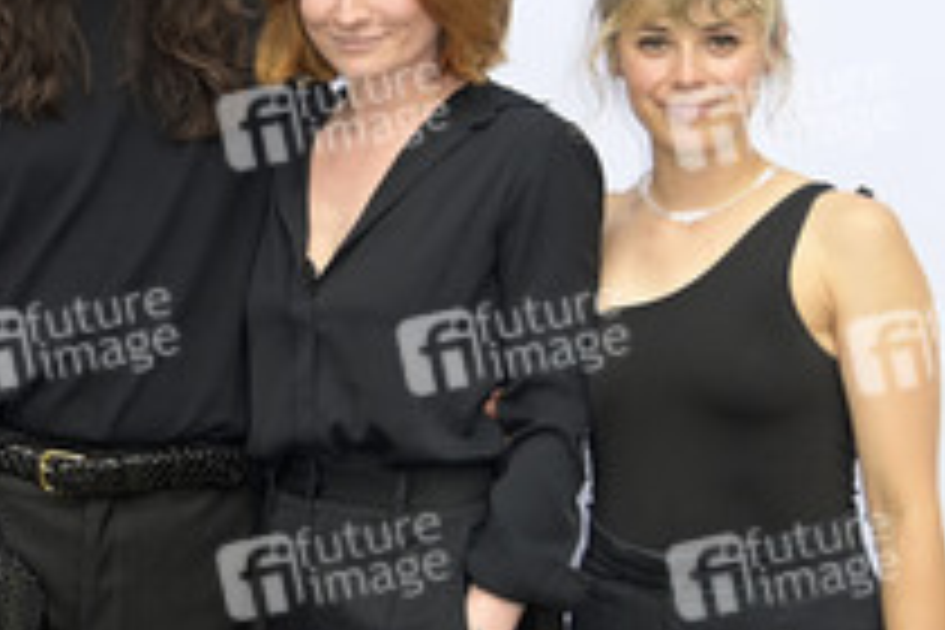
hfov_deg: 16.9
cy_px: 230
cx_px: -56
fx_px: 3097
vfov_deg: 11.6
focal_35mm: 118
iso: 640
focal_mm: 55
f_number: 5.6
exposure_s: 1/200
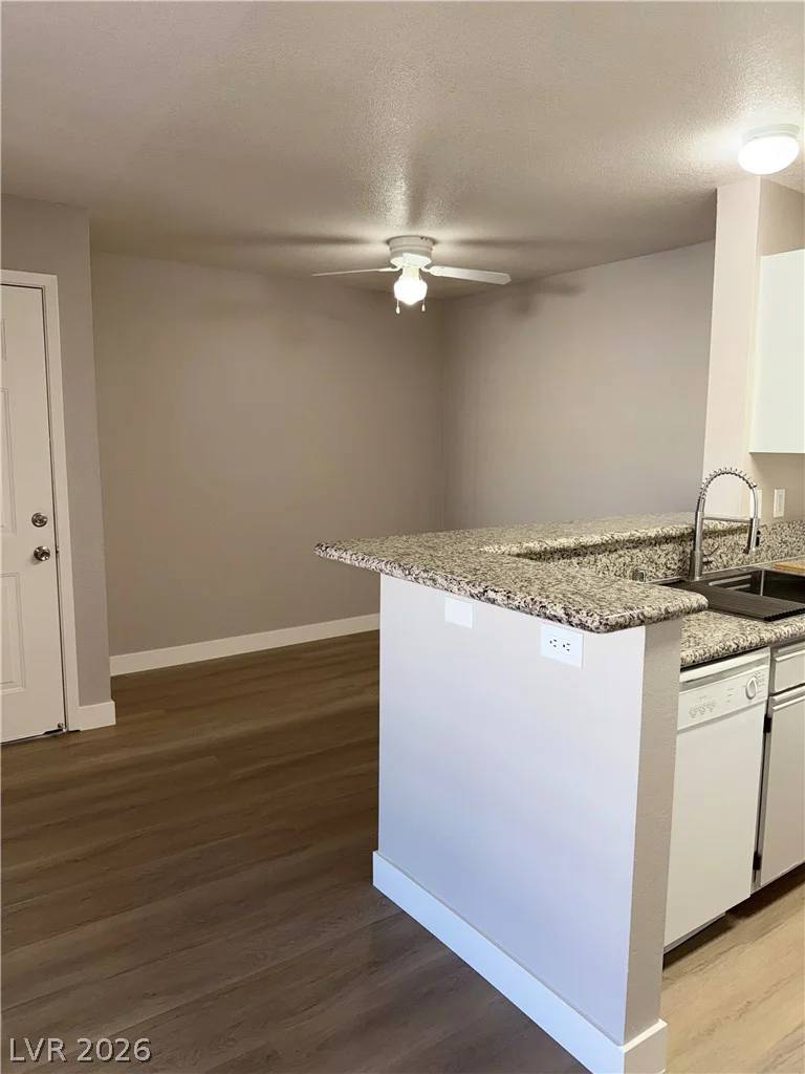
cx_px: 402
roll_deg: -0.9
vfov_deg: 71.6
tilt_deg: -6.9
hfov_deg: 56.8
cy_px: 537
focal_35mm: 24
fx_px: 744
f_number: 1.78
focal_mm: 6.76
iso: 80
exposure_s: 1/120
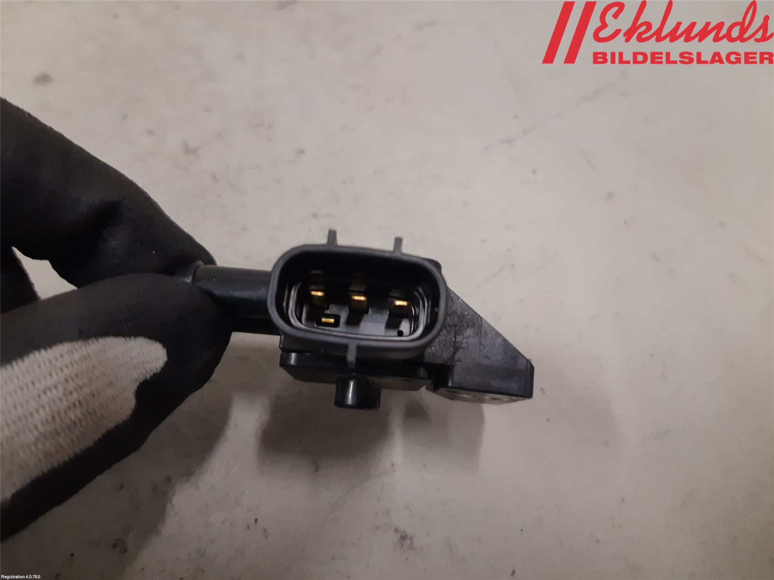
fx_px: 581
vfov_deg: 53.1
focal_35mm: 26
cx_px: 387
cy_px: 290
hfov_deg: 67.3
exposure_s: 1/50
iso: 160
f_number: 1.7
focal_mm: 3.93
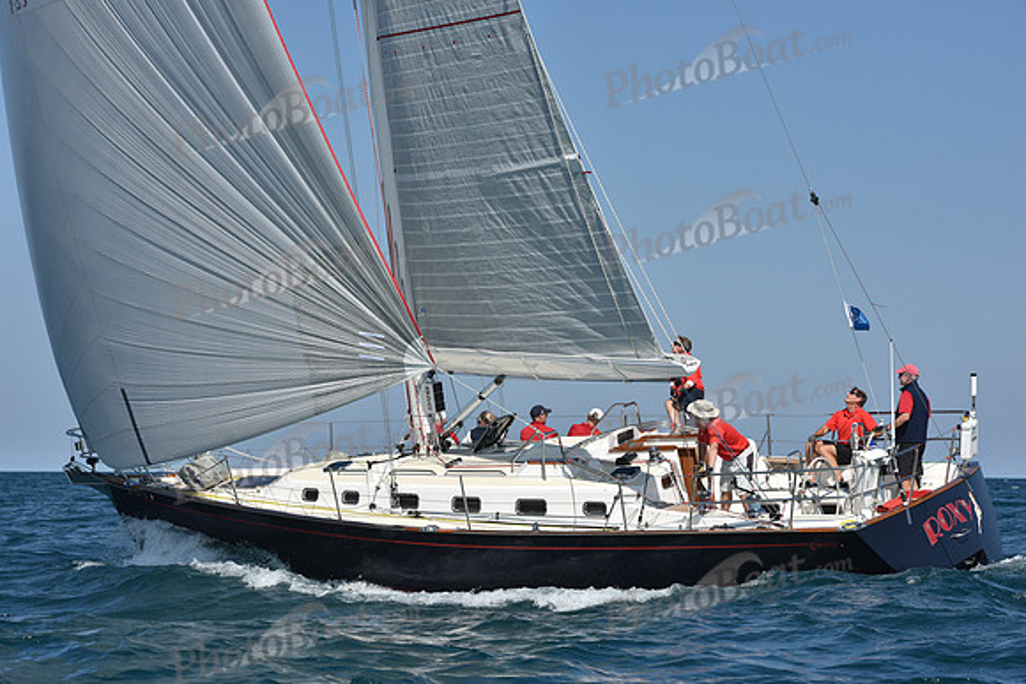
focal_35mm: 92
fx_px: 2622
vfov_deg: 14.9
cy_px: 342
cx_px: 513
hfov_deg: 22.1
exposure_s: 1/1600
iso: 250
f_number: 8
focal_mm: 92
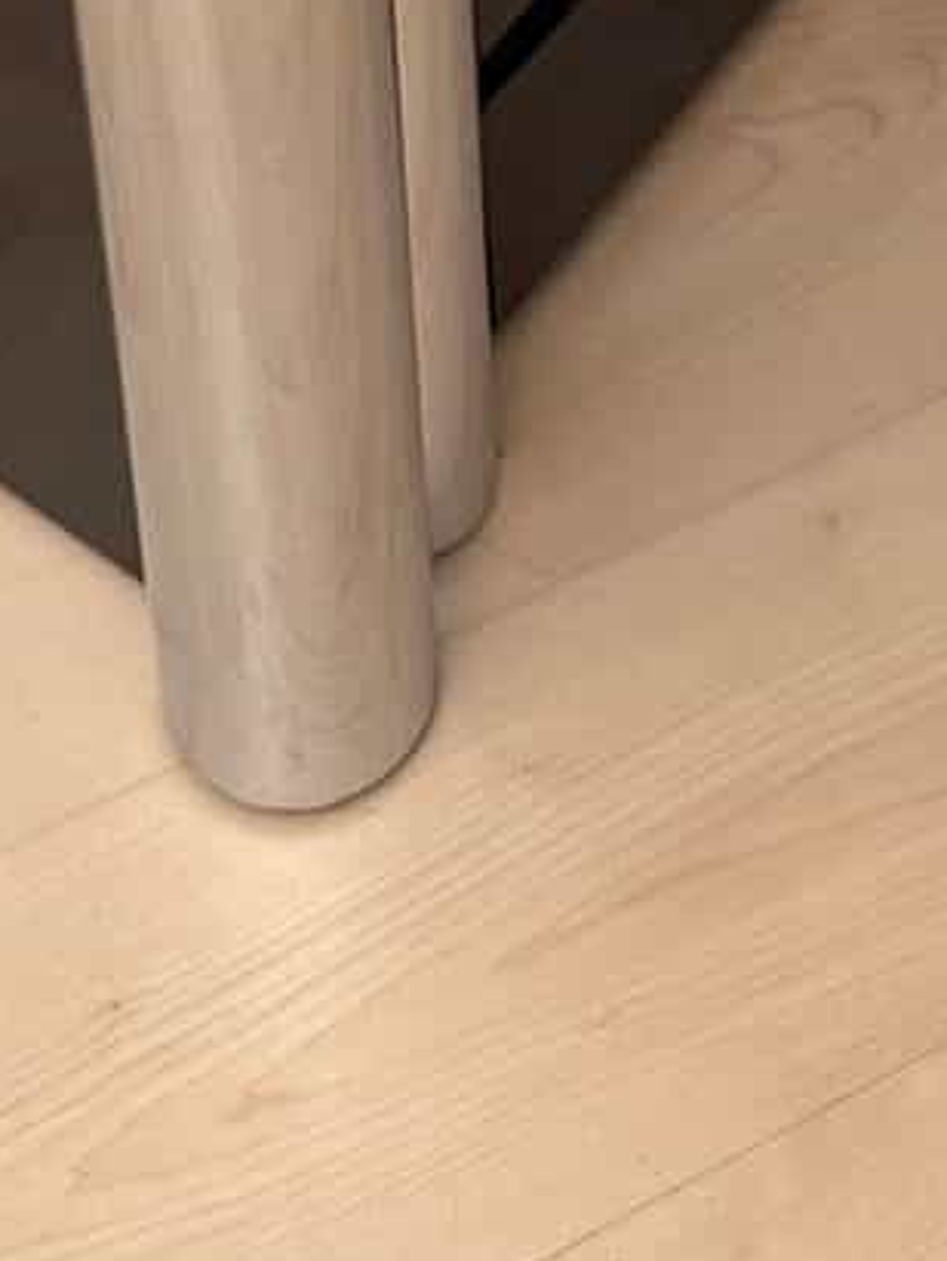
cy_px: -1239
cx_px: 772
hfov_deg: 12.6
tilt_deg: -35.5
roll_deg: -1.2
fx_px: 4263
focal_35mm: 117
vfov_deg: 14.2
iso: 160
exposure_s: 1/100
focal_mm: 6.76
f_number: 1.78
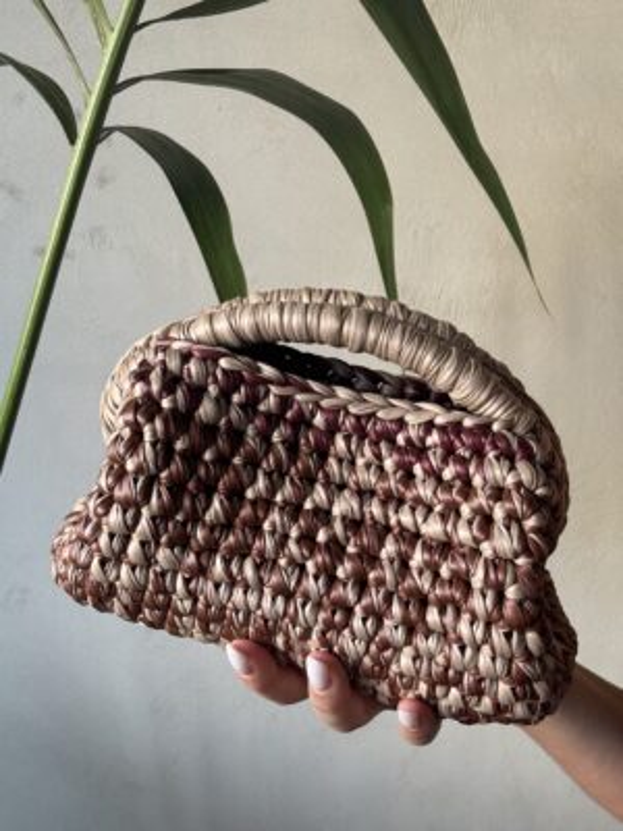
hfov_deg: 46.8
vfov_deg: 60.0
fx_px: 720
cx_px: 312
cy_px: 416
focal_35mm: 30
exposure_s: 1/60
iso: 125
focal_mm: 2.69
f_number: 1.9
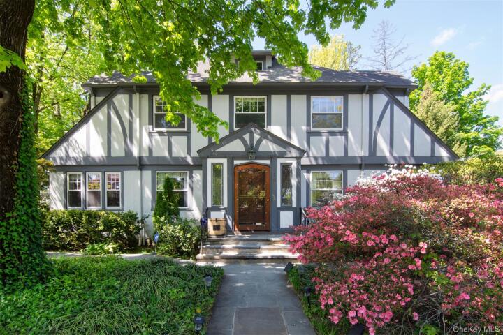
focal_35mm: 16
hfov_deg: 95.0
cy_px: 168
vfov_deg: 72.1
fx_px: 231
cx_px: 252
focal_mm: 11
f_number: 11
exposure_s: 1/80
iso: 500
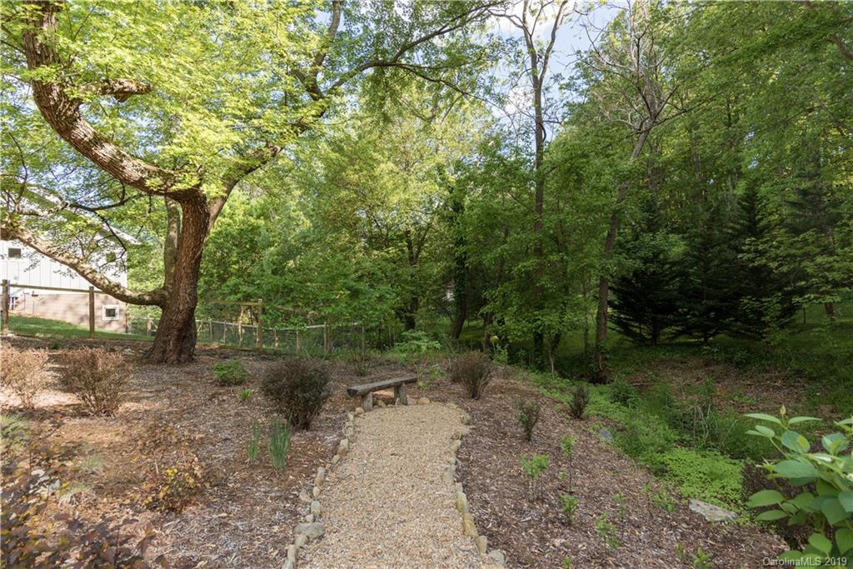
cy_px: 284
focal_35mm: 19
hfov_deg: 86.9
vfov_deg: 64.6
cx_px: 426
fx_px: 450
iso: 200
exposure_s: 1/160
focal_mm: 19
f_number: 7.1
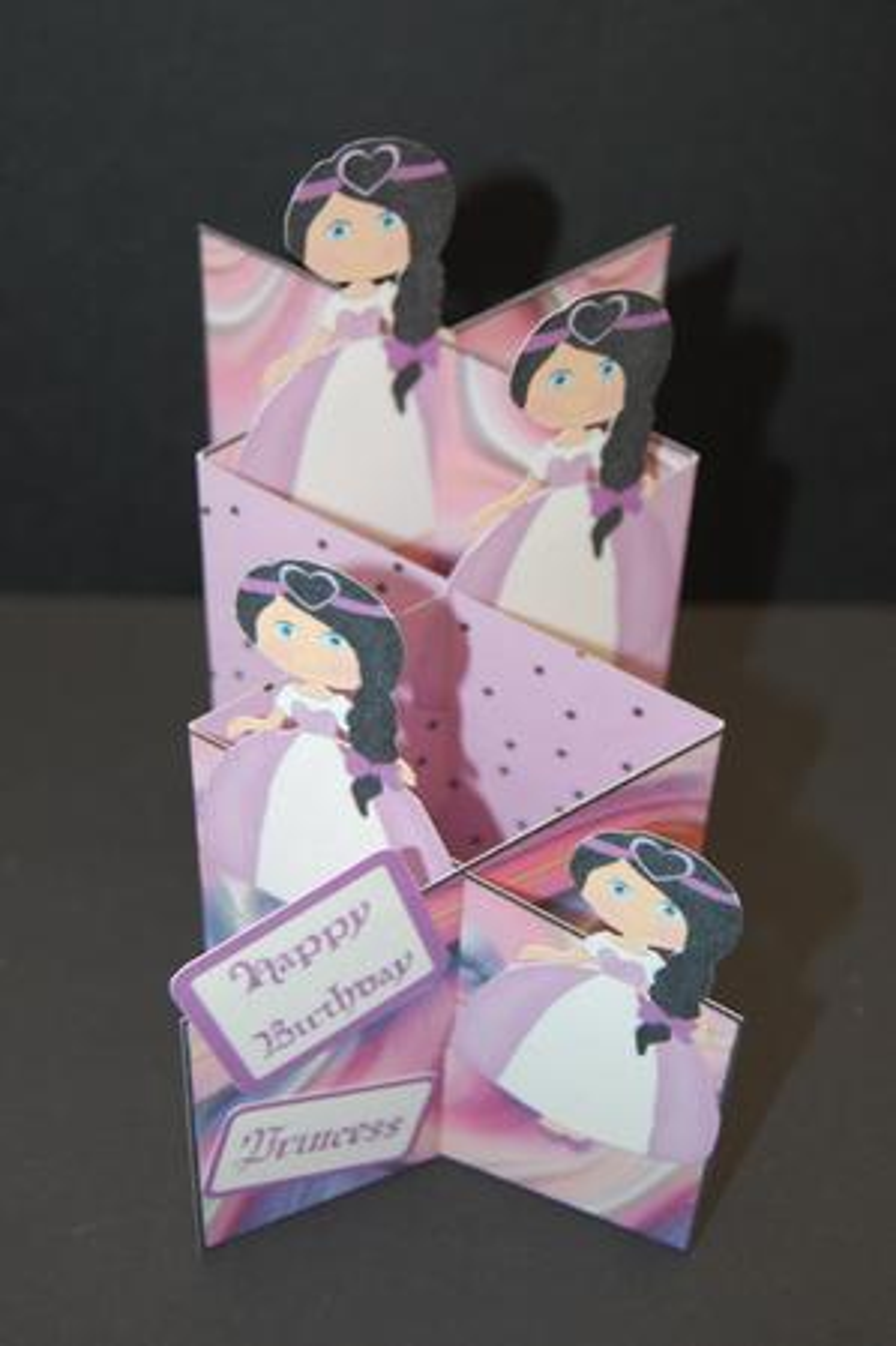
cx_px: 448
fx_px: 1737
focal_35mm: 46
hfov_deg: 28.9
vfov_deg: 42.3
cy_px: 673
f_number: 4.5
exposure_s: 1/60
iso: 360
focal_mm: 31
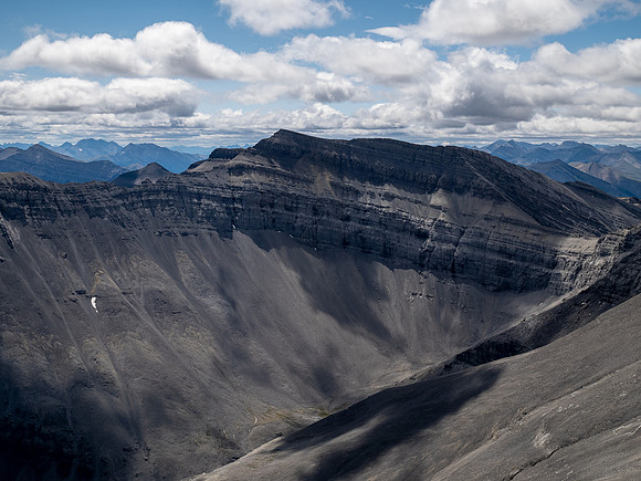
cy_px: 240
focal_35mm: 42
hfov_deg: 44.8
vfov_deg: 34.3
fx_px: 778
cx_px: 320
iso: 200
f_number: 8
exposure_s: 1/250
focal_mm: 21
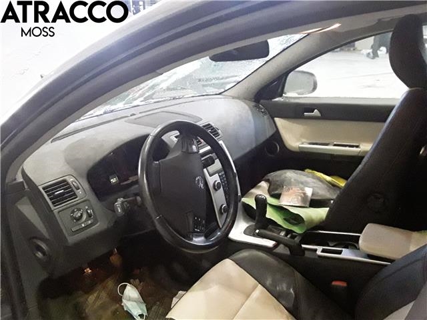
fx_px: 345
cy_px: 160
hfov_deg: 63.4
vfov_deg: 49.7
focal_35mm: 28
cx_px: 214
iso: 800
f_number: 1.9
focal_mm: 2.91
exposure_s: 1/20
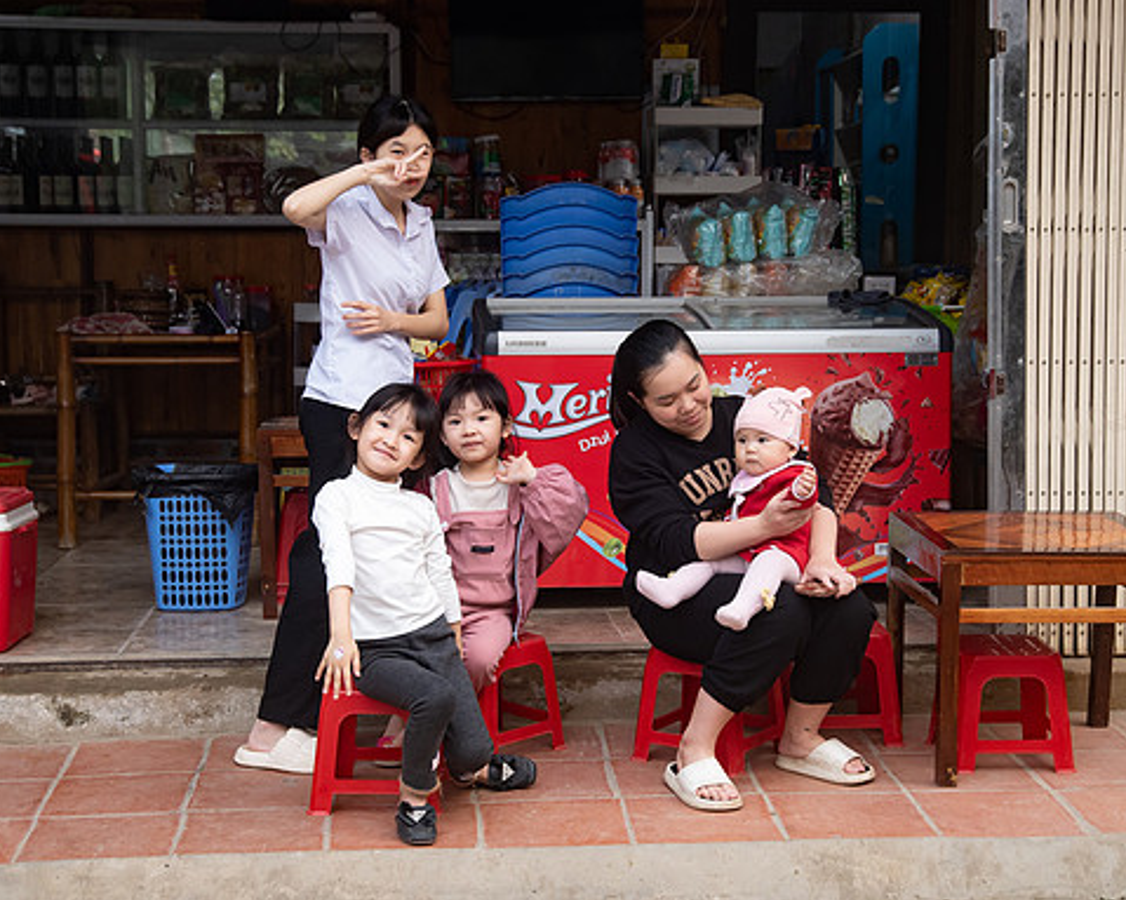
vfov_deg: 21.8
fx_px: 2332
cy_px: 425
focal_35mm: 70
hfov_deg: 27.1
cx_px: 591
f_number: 4.5
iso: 1250
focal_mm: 52
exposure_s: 1/160
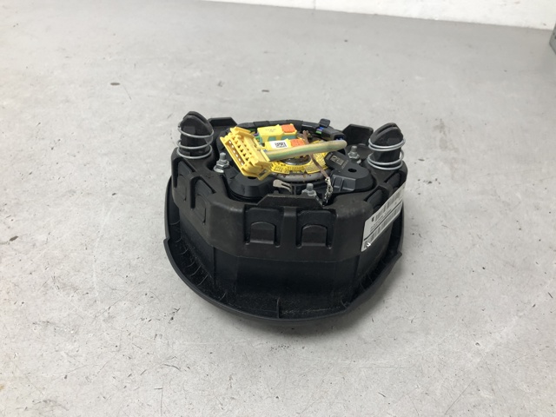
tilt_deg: -41.8
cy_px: 208
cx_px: 278
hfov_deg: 63.4
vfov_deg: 49.7
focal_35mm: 28
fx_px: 450
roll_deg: +1.0
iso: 40
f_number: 1.8
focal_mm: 4
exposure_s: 1/25
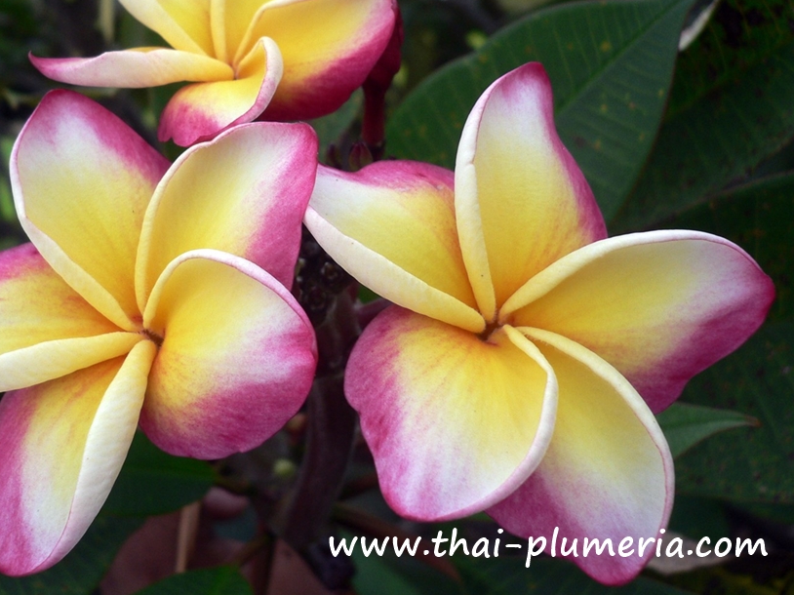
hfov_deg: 43.6
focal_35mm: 43
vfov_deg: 33.5
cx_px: 317
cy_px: 242
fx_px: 986
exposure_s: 1/125
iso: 80
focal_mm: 5.8
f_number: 2.8
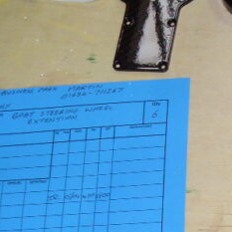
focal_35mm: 106
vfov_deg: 16.1
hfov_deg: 15.0
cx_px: 365
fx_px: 804
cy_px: 235
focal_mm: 6.3
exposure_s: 1/45
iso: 100
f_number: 2.8
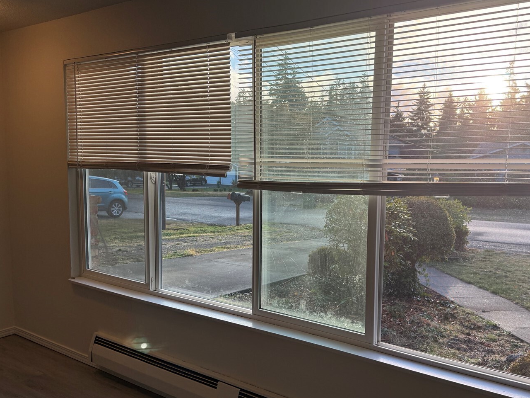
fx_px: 459
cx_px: 316
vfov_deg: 46.8
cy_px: 214
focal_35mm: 30
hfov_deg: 59.5
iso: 100
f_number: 1.78
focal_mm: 6.76
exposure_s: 1/643
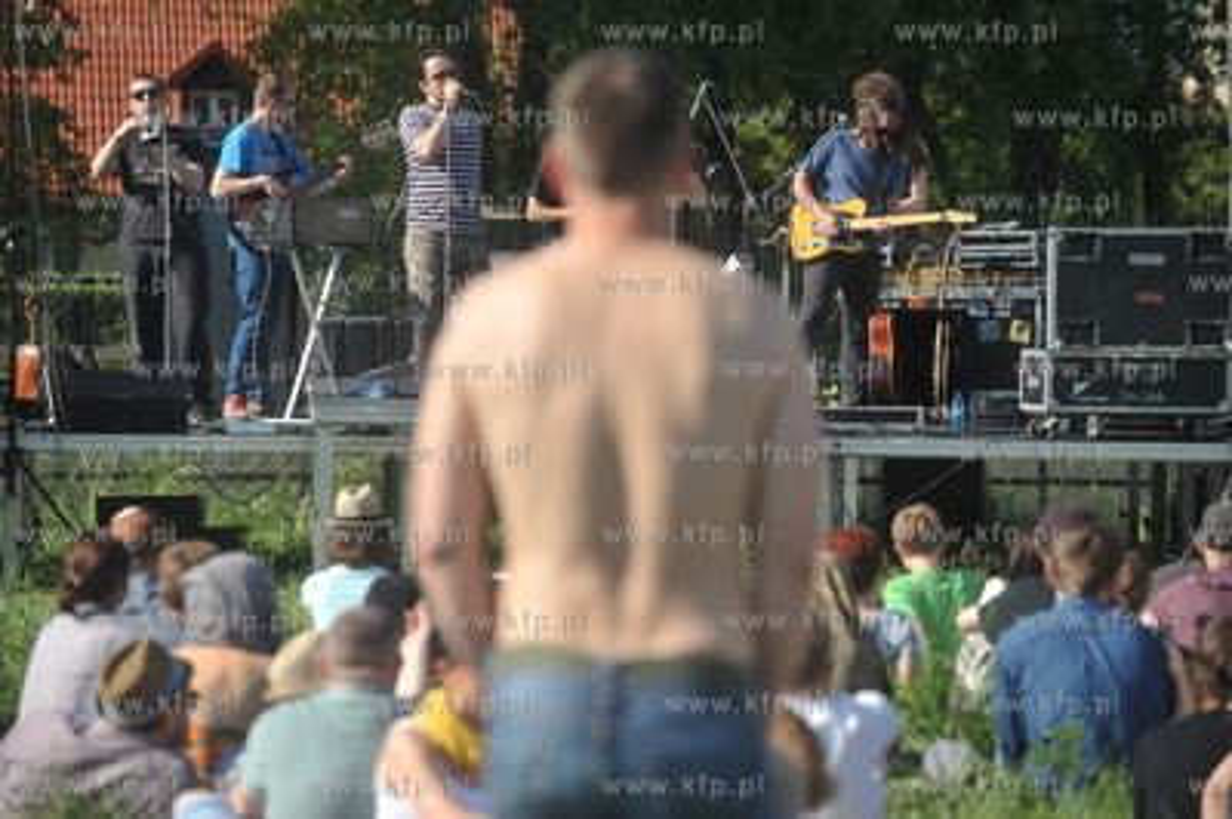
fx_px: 6839
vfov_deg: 6.9
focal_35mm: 200
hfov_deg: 10.3
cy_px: 410
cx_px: 616
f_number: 5.6
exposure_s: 1/2000
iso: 400
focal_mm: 200
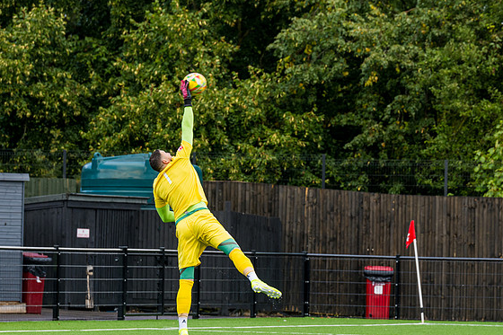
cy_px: 197
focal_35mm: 290
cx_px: 234
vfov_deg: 4.7
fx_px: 4051
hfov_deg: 7.1
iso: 200
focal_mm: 135
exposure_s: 1/400
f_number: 5
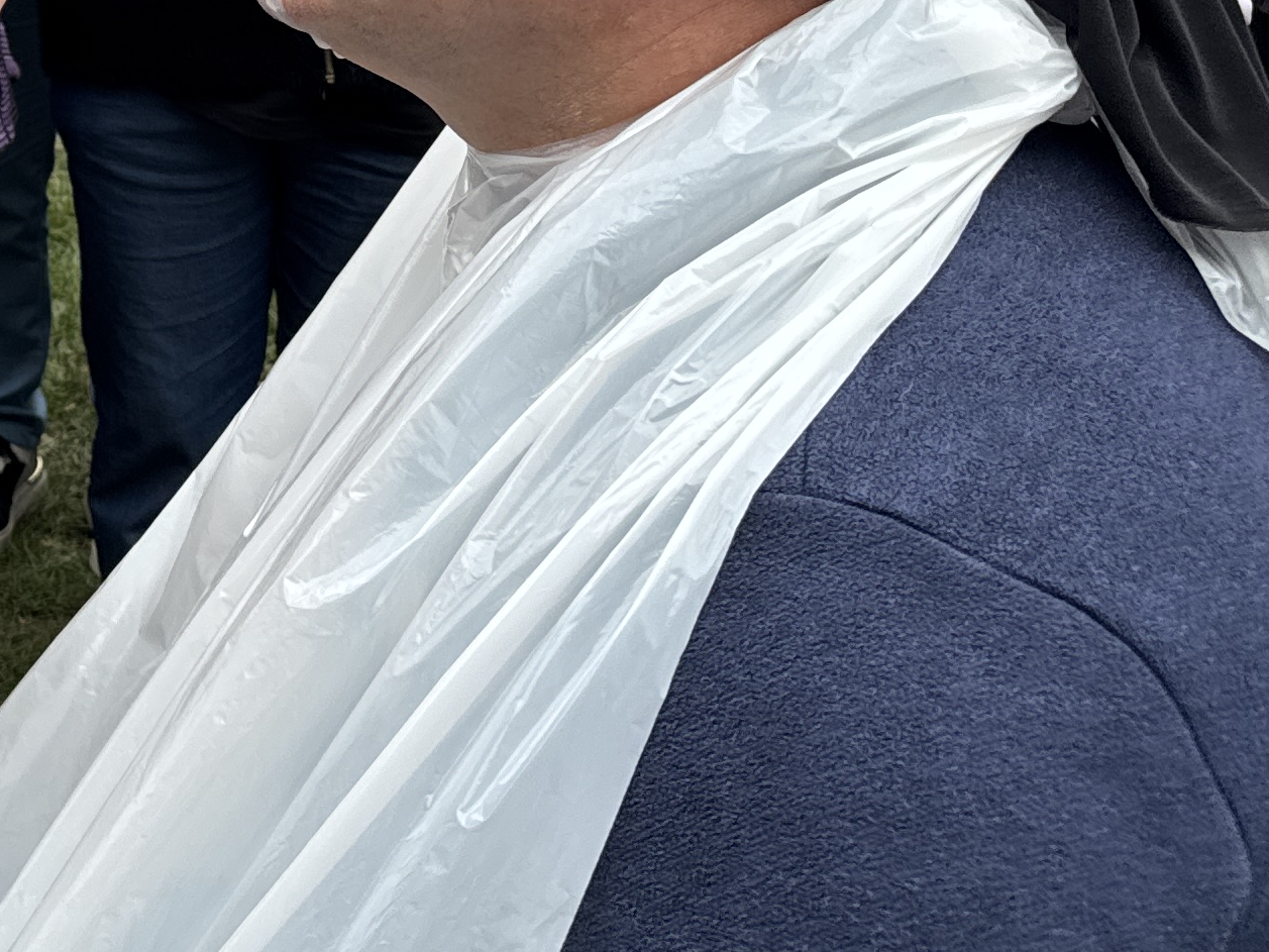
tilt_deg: -9.0
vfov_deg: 18.0
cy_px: -245
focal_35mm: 77
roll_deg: -1.0
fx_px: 2823
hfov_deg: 22.4
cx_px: -424
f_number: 1.78
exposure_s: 1/822
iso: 80
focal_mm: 6.76
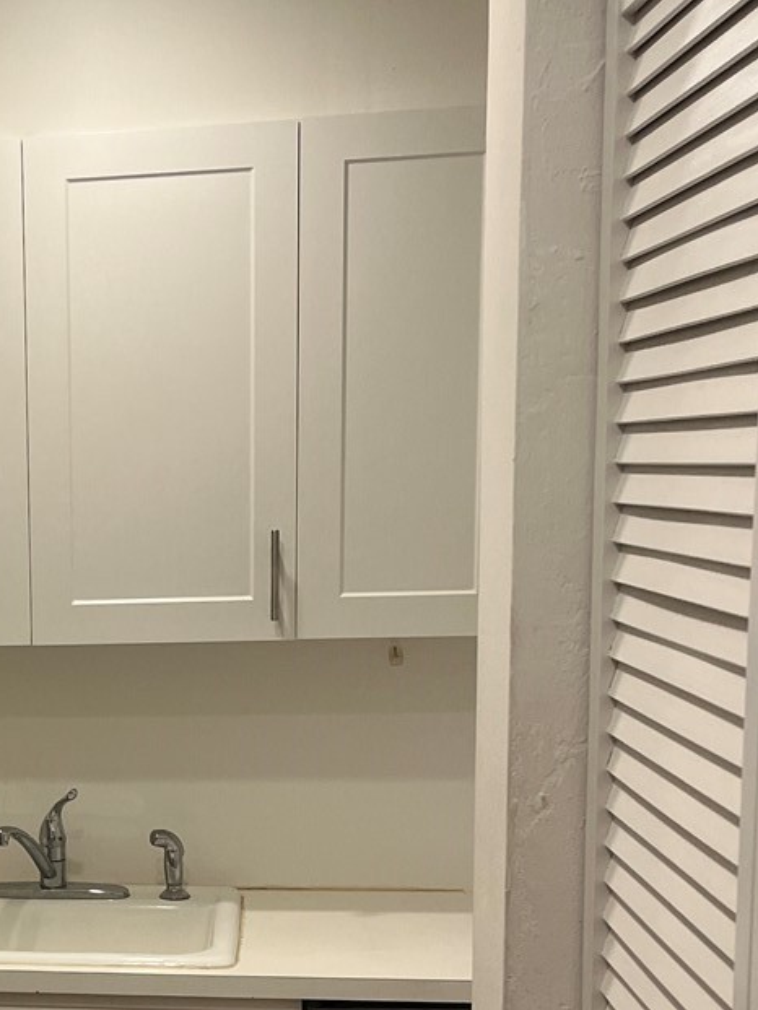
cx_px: -111
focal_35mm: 67
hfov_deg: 20.7
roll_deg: +2.4
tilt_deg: -10.5
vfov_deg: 28.4
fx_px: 1955
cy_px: 803
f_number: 1.6
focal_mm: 5.1
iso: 125
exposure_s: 1/120
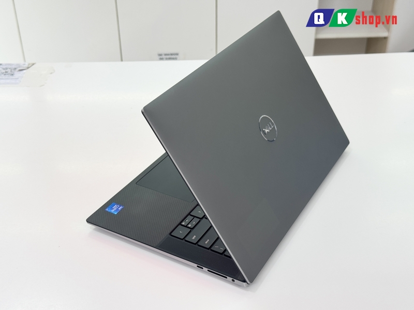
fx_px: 574
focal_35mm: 48
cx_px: 207
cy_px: 155
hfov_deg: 39.7
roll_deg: +1.4
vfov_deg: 30.3
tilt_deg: -32.9
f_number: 1.78
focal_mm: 6.76
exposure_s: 1/121
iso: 64
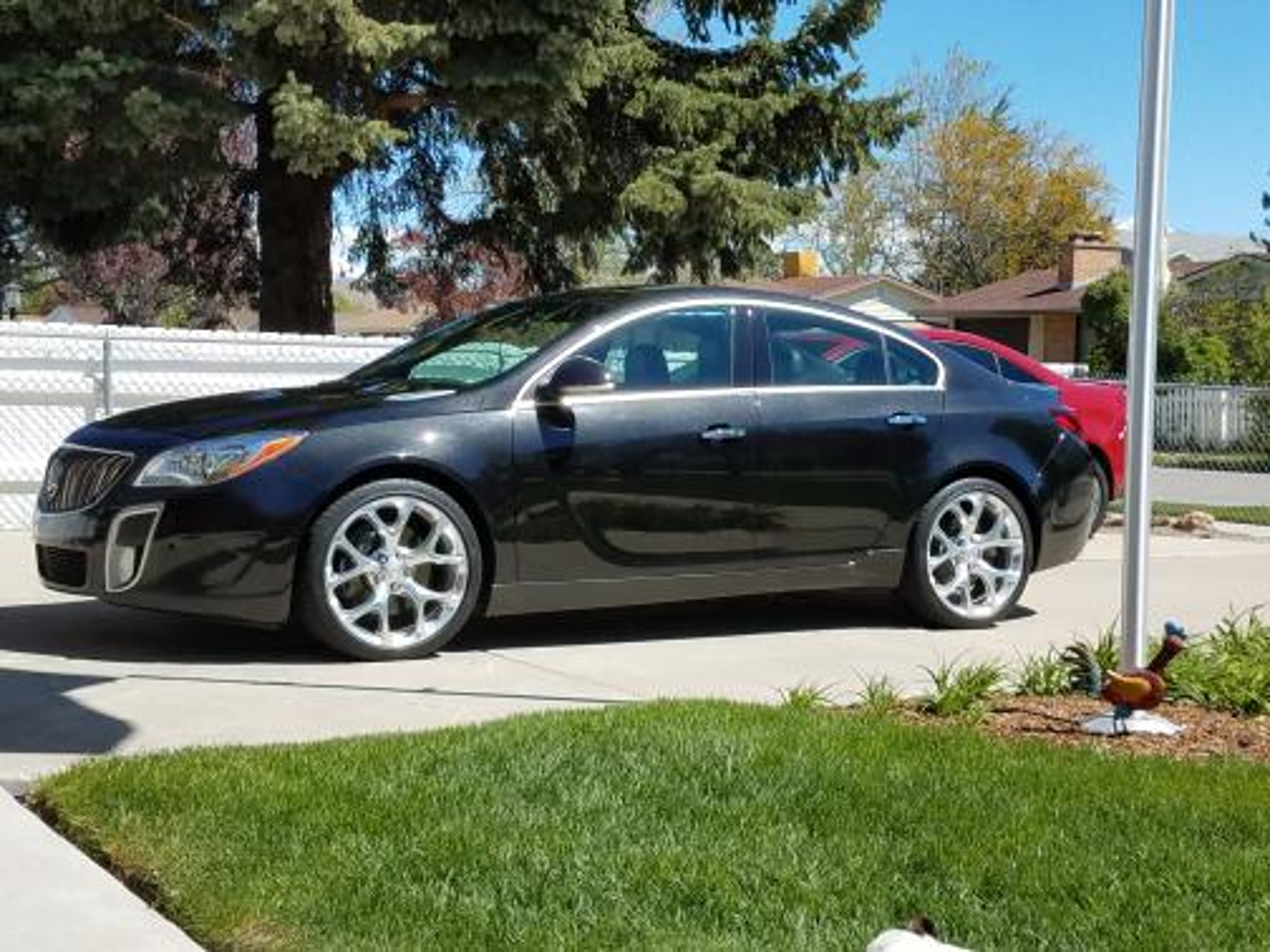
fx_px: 954
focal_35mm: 26
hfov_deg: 67.3
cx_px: 635
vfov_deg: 53.1
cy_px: 476
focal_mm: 4.2
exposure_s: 1/2048
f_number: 1.7
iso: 40
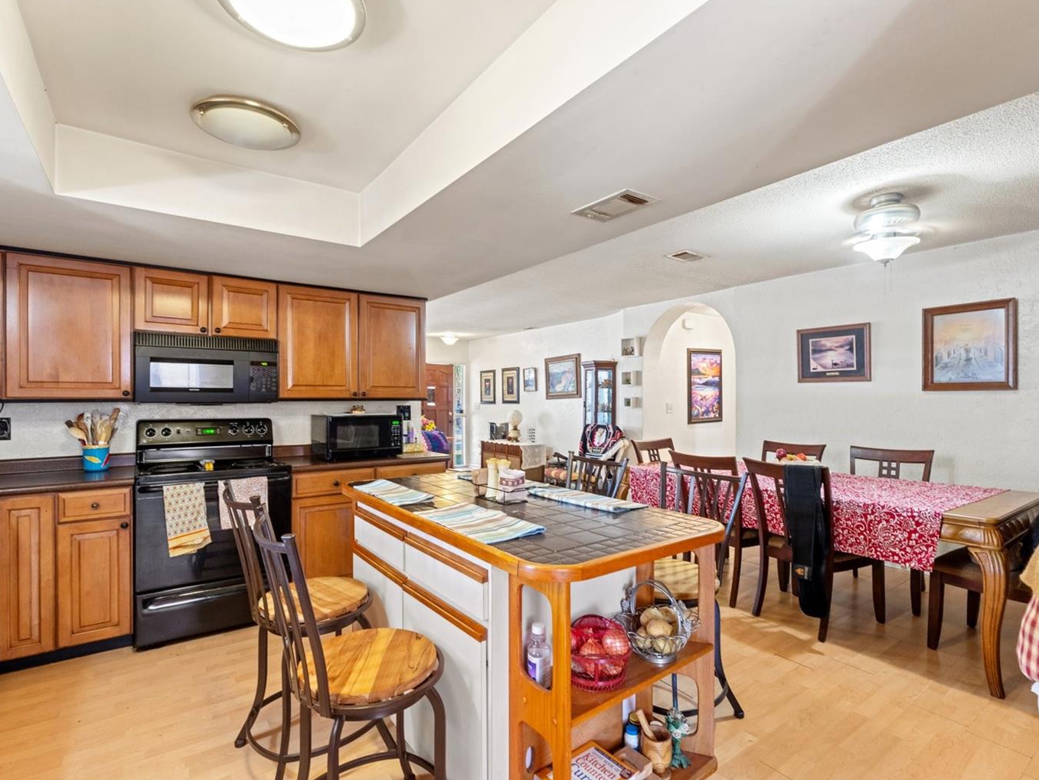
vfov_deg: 74.7
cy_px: 405
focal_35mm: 17
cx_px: 516
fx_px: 510
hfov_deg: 91.0
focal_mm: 10
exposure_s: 1
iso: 400
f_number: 7.1
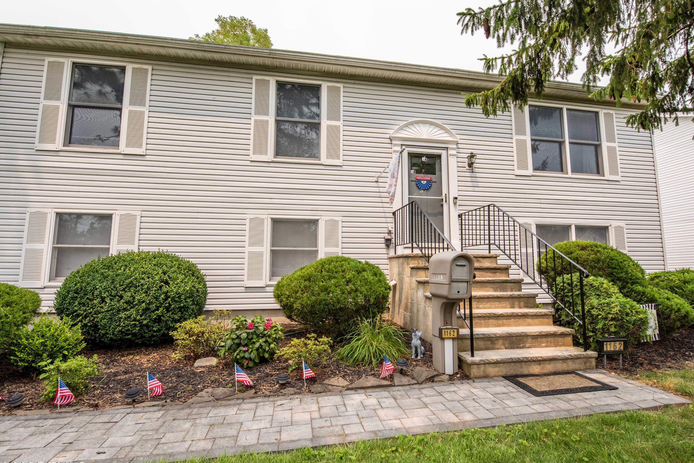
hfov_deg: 93.2
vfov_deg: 70.5
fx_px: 328
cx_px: 357
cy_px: 230
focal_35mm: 17
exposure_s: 1/4000
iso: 400
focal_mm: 15
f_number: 7.1
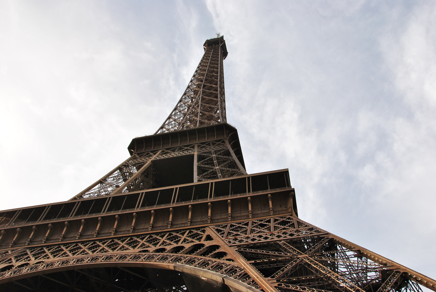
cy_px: 146
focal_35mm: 27
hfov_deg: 67.3
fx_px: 327
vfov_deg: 48.1
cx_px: 218
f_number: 10
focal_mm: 18
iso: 200
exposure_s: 1/250
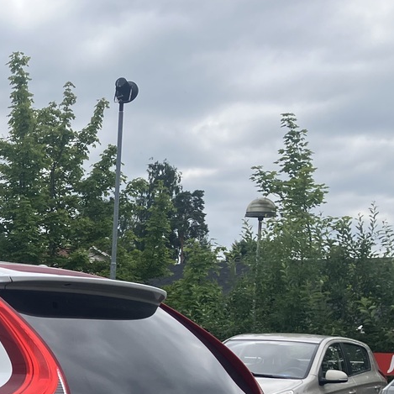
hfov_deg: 20.8
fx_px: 979
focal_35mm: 76
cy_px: 399
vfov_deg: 21.9
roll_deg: -1.3
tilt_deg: -4.7
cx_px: -113
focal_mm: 3.99
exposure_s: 1/1869
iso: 32
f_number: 1.8
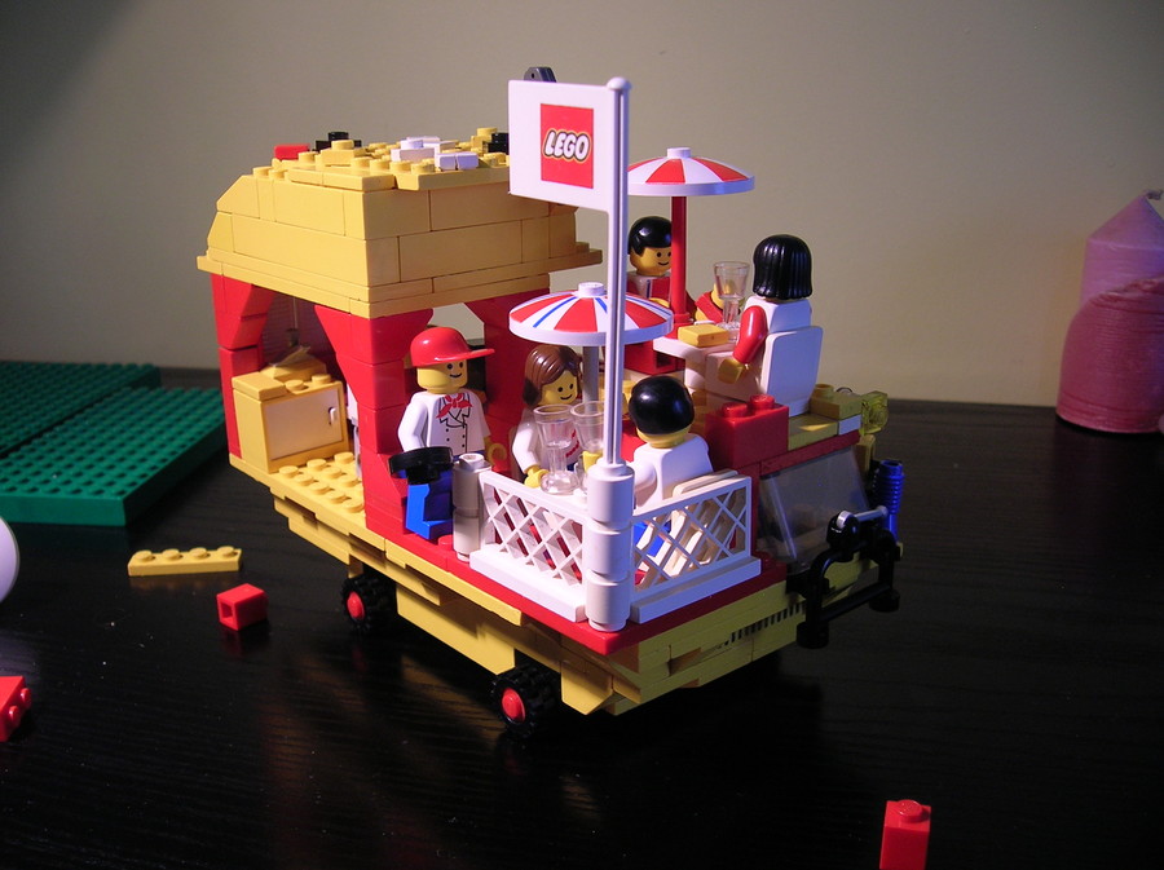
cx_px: 582
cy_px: 435
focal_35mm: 34
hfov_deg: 54.0
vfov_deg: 41.7
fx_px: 1142
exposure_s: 1/10.7
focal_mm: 5.7
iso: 50
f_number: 2.9
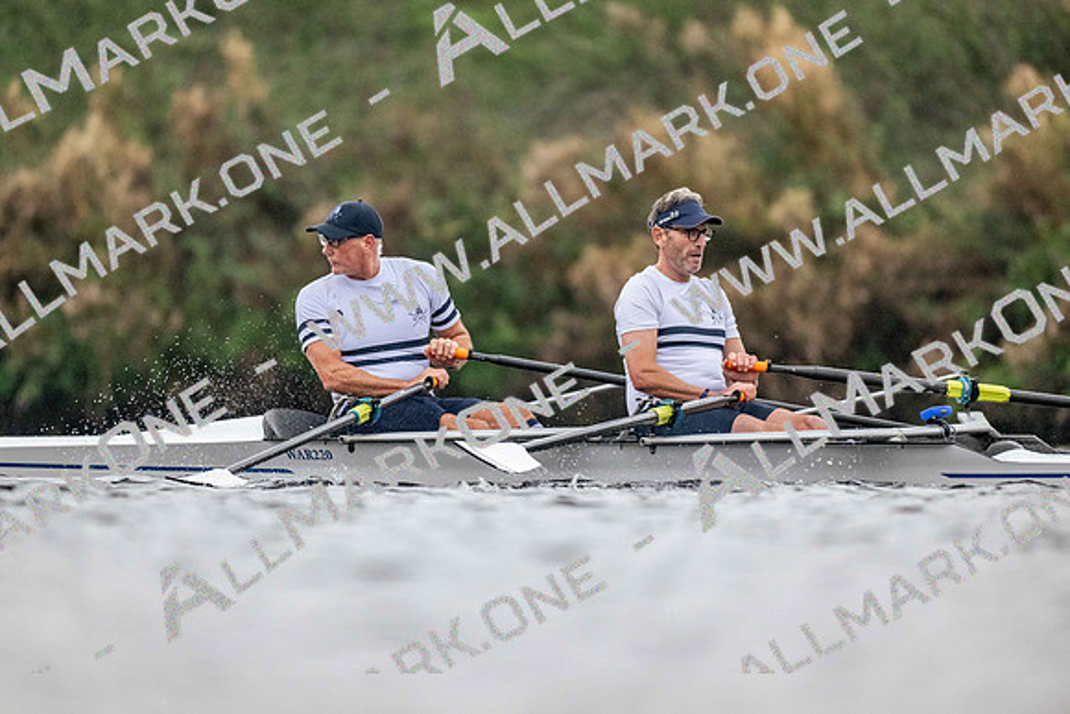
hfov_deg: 3.4
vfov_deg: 2.3
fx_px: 17837
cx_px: 535
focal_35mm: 600
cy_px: 357
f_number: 4
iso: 4000
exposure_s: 1/2500
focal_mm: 600
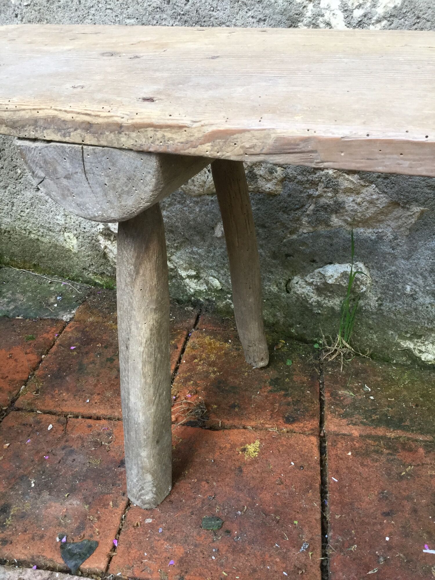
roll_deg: +1.5
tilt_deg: -32.0
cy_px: 290
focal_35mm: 31
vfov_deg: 58.4
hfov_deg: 45.4
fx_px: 519
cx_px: 218
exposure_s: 1/33
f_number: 2.4
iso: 50
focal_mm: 3.3
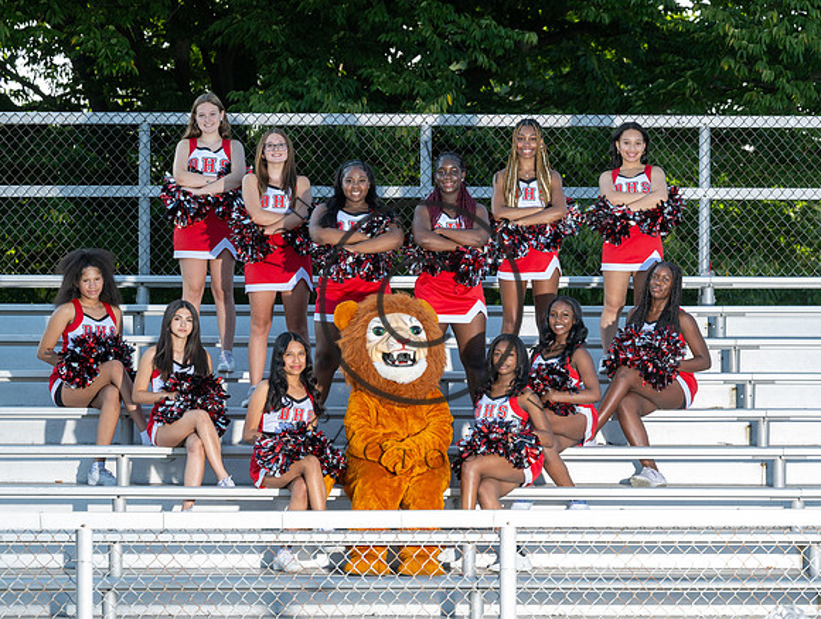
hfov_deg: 14.2
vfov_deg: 10.7
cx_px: 521
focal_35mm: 139
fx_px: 3294
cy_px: 369
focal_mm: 95
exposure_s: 1/200
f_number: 4.5
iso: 100
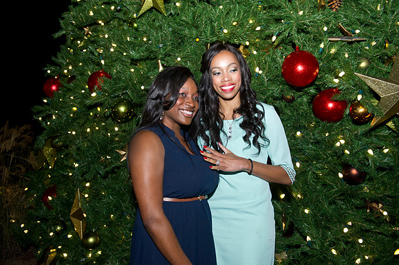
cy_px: 132
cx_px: 200
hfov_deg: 55.8
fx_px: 377
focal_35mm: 34
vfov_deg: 38.8
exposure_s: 1/125
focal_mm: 34
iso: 3200
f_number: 4
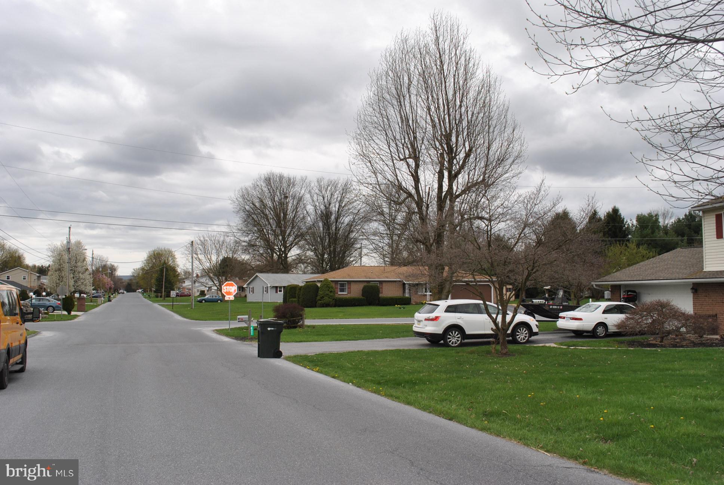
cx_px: 362
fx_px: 664
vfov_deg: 40.1
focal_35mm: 33
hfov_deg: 57.2
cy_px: 242
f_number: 10
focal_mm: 22
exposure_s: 1/200
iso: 100
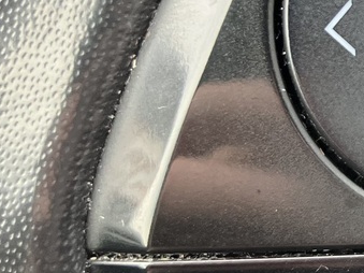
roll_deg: +0.0
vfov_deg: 12.3
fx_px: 1251
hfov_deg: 14.8
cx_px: 620
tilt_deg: -24.0
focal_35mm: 119
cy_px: 13
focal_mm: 3.99
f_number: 1.8
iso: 64
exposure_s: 1/98
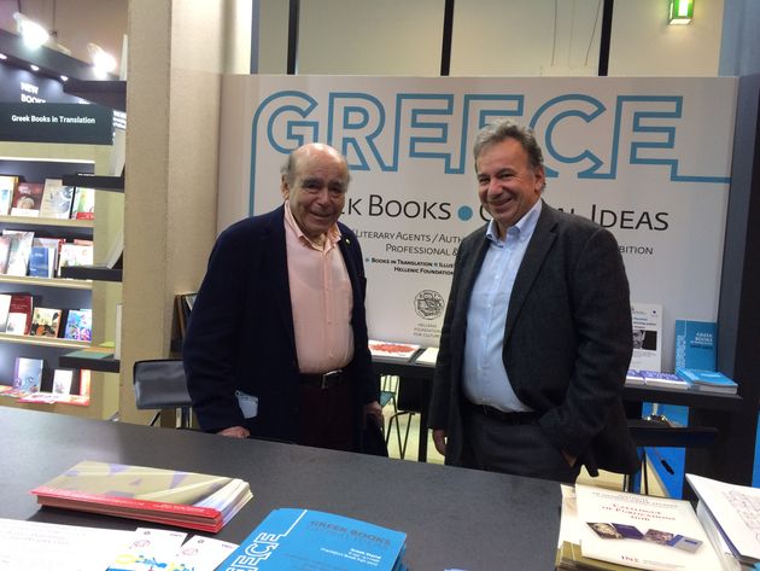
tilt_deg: -5.4
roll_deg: -2.3
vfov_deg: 48.3
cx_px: 380
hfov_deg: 61.6
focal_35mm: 29
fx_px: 637
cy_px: 286
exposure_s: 1/33
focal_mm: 4.15
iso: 80
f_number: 2.2
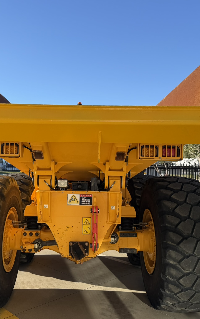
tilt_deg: -0.4
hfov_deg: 37.2
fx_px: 296
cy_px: 160
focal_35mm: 34
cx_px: 84
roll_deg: -0.8
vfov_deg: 56.7
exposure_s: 1/1689
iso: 80
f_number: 1.78
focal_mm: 6.76
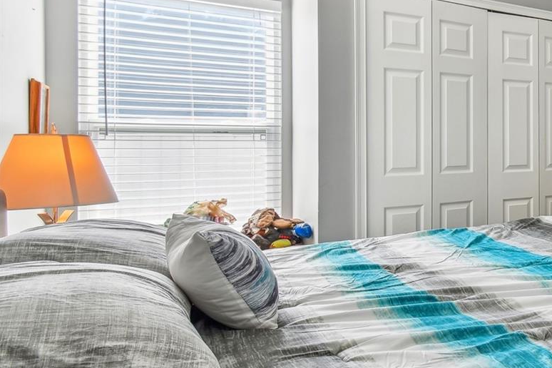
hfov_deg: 48.1
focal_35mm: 31
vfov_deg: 42.0
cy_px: 137
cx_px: 569
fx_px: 475
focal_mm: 10
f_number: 7.1
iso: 100
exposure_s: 1/8
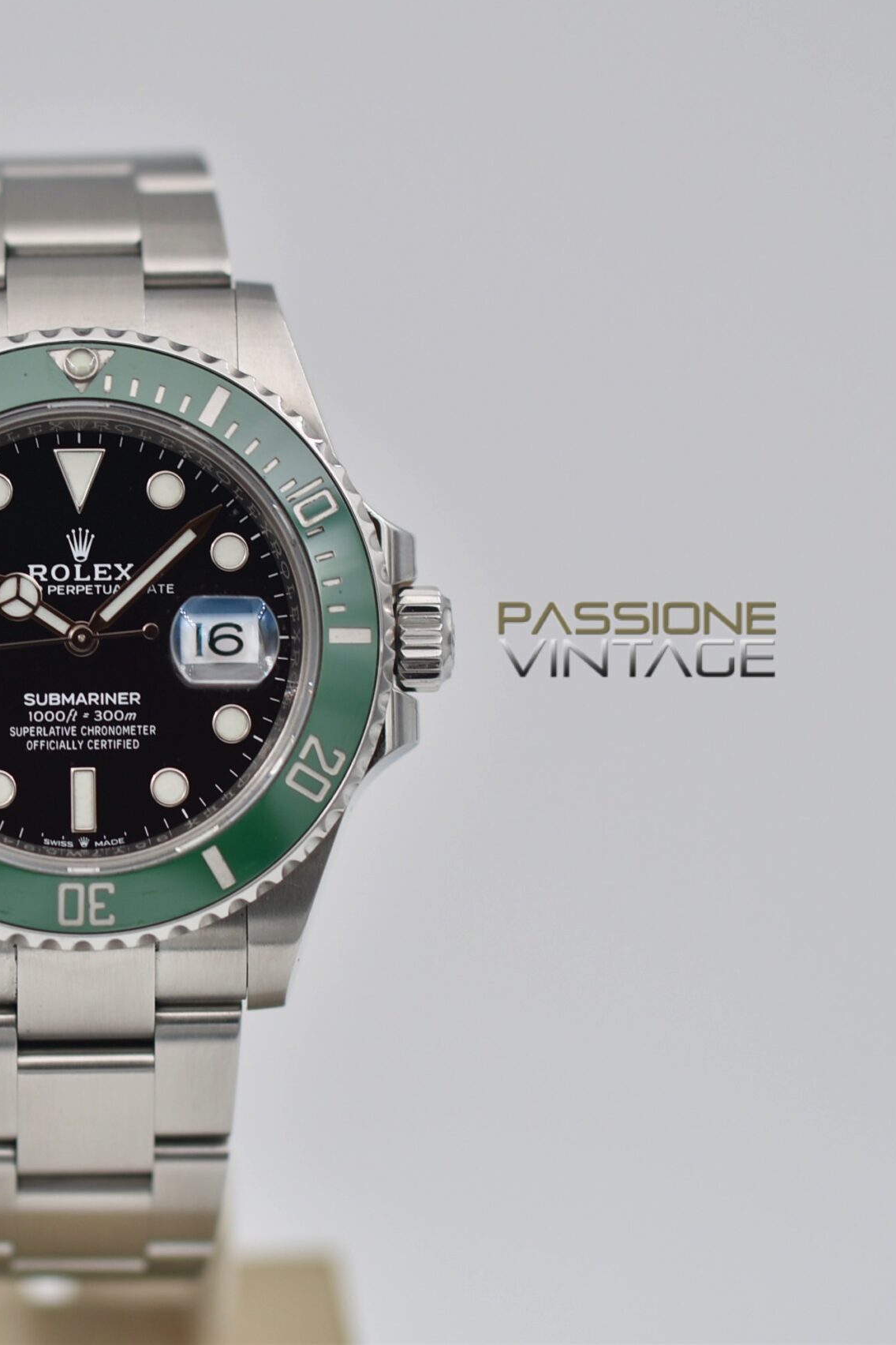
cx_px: 122
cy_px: 671
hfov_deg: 6.8
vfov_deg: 10.1
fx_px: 7578
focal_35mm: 203
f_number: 3.3
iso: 100
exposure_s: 1/125
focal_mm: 90
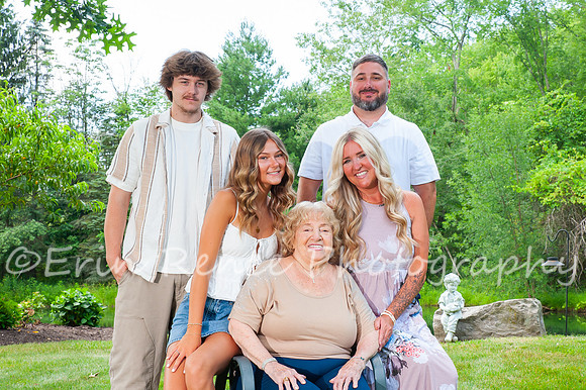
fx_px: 1035
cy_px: 191
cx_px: 330
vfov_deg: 21.3
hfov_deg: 31.6
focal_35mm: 64
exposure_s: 1/100
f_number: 14
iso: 800
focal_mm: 56
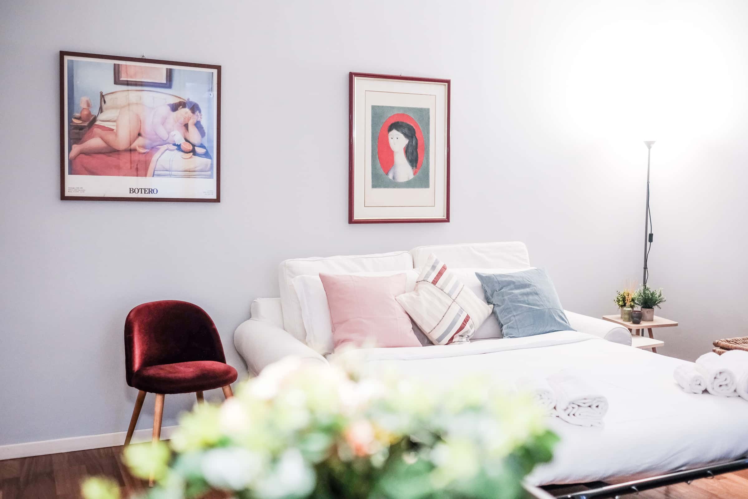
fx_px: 727
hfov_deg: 54.4
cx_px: 374
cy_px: 250
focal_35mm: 35
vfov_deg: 37.9
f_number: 2
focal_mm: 23
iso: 1600
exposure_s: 1/160
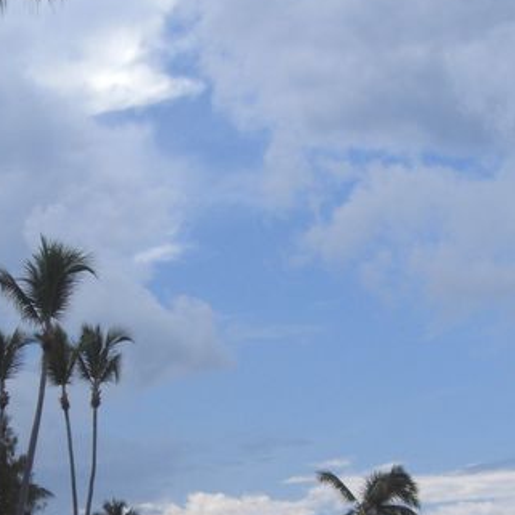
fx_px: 1801
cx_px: 237
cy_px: 412
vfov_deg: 16.2
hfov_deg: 16.3
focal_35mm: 107
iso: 64
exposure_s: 1/125
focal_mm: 6.2
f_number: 8
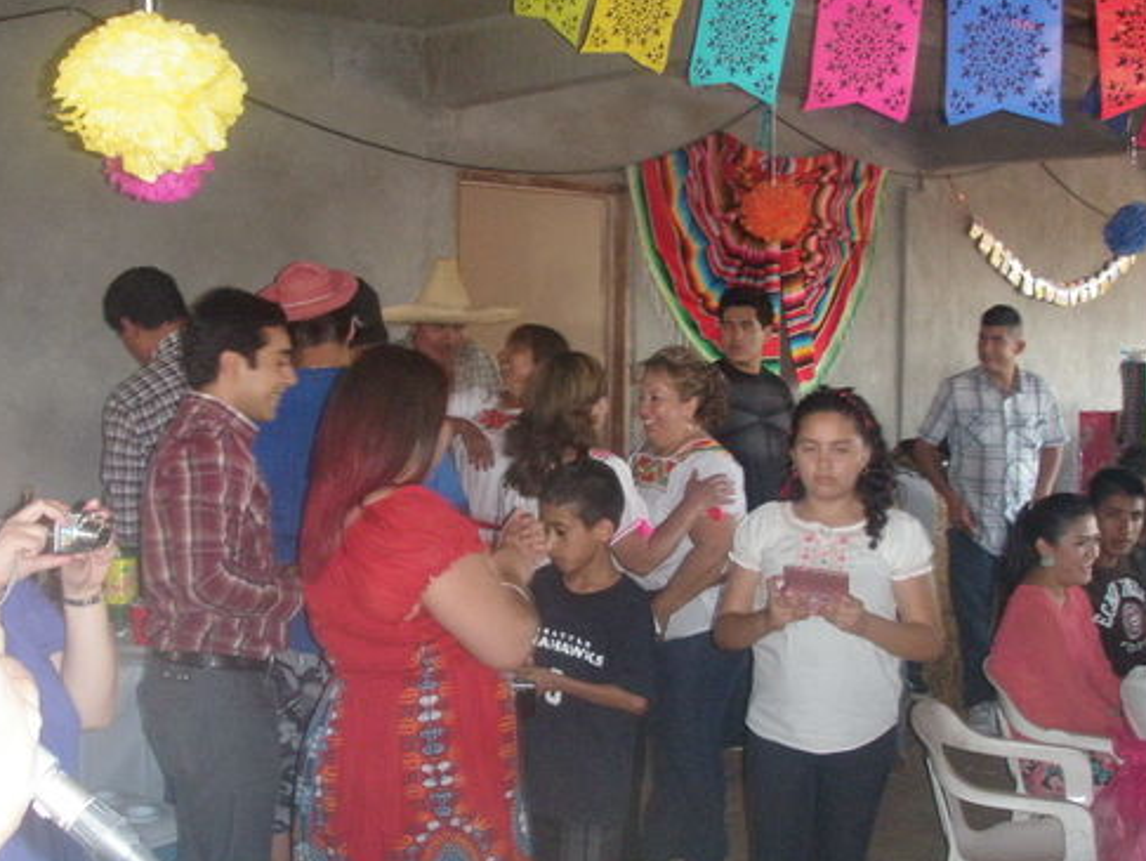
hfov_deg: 38.2
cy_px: 453
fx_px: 1656
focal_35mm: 50
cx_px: 554
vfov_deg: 29.1
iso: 400
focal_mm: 6.7
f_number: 3.5
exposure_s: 1/30
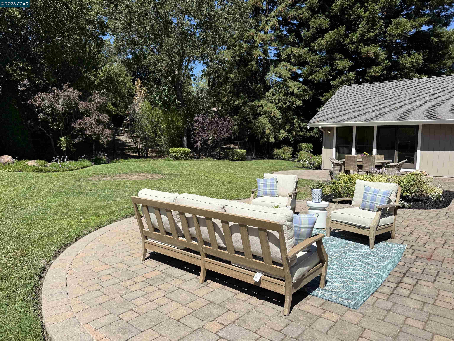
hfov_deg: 71.6
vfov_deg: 56.8
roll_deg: -0.6
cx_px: 227
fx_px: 315
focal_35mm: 24
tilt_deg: -4.4
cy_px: 170
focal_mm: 6.76
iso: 80
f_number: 1.78
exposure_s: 1/4167
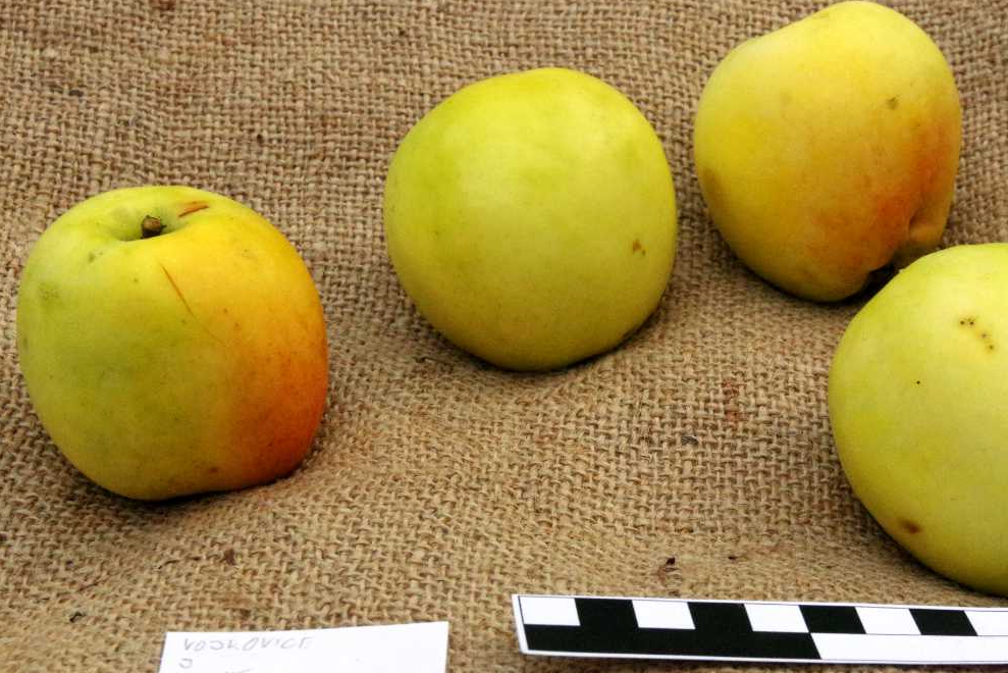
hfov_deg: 22.3
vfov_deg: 15.0
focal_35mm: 91
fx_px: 2549
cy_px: 323
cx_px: 592
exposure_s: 1/125
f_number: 11
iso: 3200
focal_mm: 50
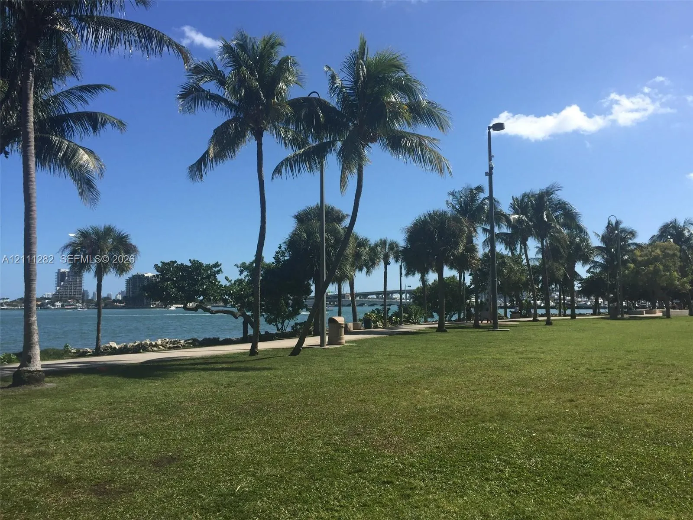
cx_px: 346
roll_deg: +0.1
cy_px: 260
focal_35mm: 29
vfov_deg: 48.2
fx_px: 581
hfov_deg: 61.7
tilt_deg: +4.6
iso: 32
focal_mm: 4.15
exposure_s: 1/2198
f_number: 2.2
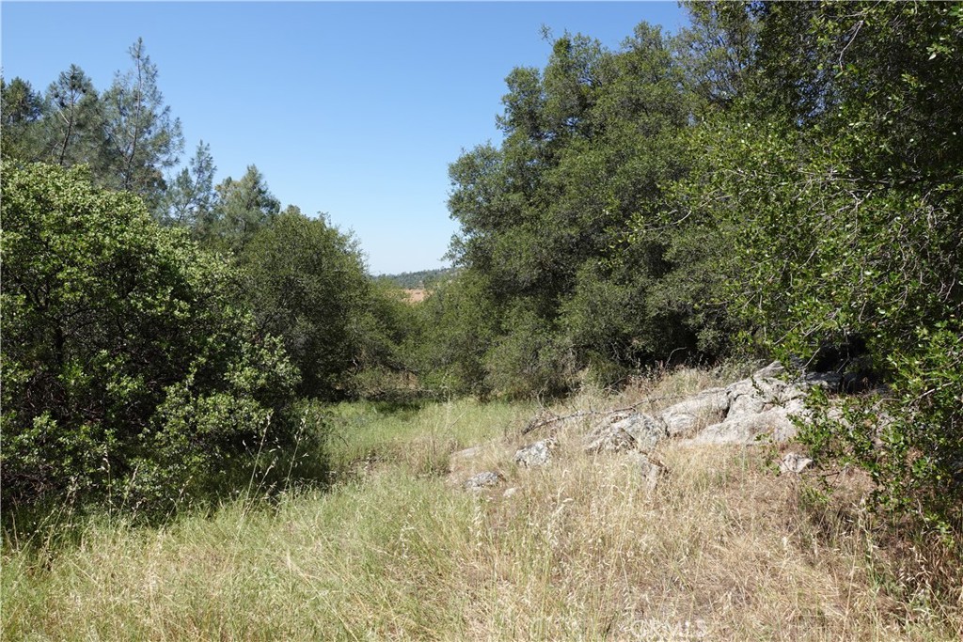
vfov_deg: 53.1
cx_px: 482
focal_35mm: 24
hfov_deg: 73.7
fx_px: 642
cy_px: 321
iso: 125
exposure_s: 1/400
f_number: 5.6
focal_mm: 9.4
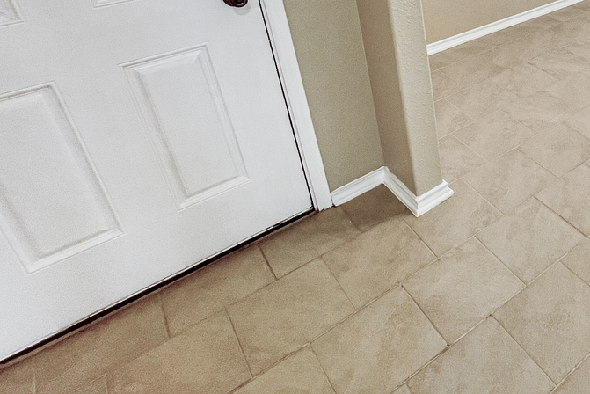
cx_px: 552
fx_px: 475
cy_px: 39
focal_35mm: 29
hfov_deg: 53.8
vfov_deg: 41.4
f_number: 1.8
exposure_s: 1/60
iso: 125
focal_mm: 1.57
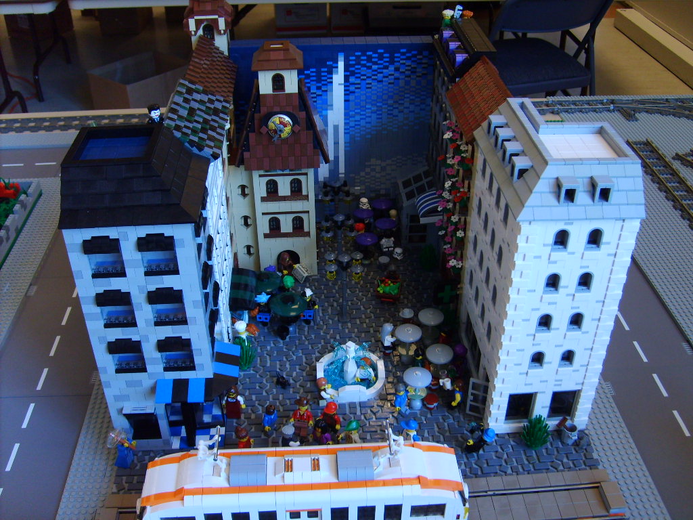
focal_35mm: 35
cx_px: 346
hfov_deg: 52.6
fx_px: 701
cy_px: 260
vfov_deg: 40.7
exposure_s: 1/30
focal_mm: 5.8
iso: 100
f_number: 2.8
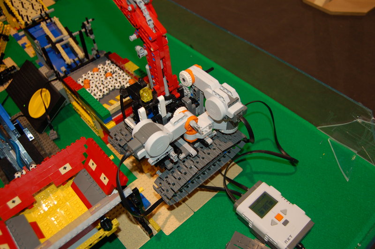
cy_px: 124
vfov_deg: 43.5
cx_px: 188
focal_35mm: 30
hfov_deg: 62.0
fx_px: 312
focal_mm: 20
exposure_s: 1/60
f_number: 3.8
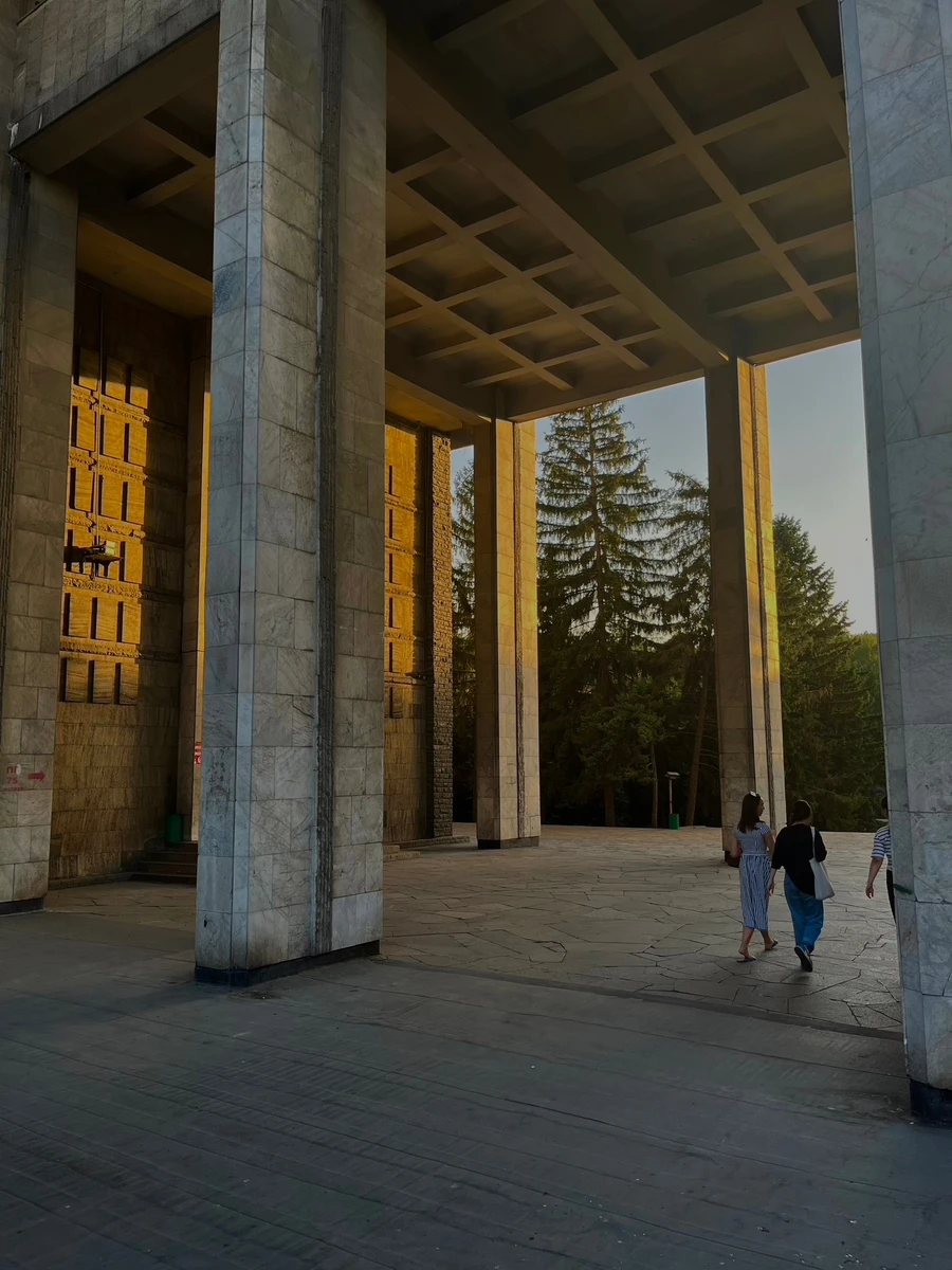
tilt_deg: +7.5
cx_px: 476
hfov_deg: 53.1
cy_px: 635
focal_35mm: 26
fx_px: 953
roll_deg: +0.3
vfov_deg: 67.3
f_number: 1.6
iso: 50
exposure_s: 1/275
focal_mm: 5.1
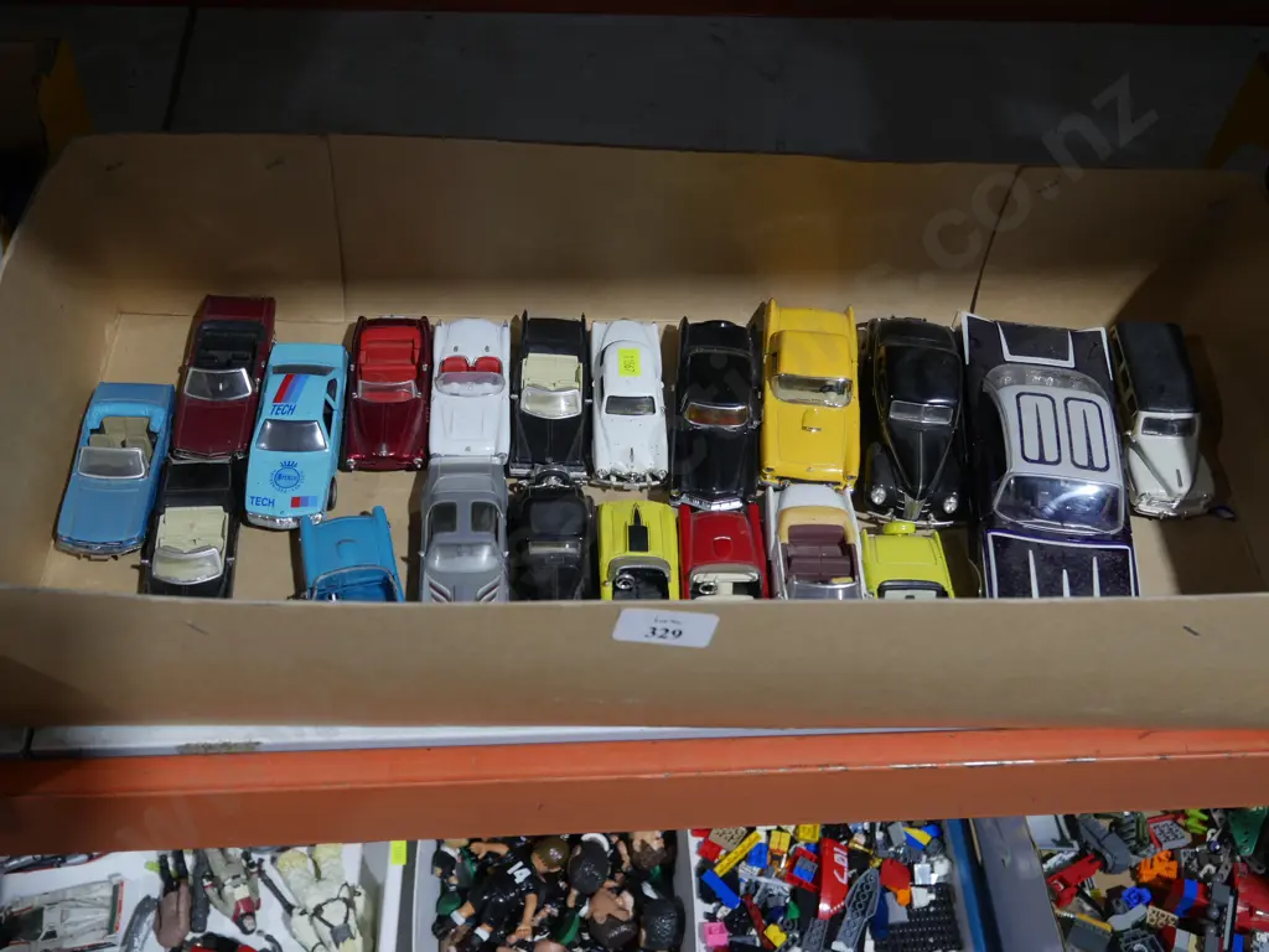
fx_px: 1320
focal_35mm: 36
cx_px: 634
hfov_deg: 51.4
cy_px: 476
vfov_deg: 39.7
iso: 320
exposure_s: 1/60
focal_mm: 18
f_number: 4
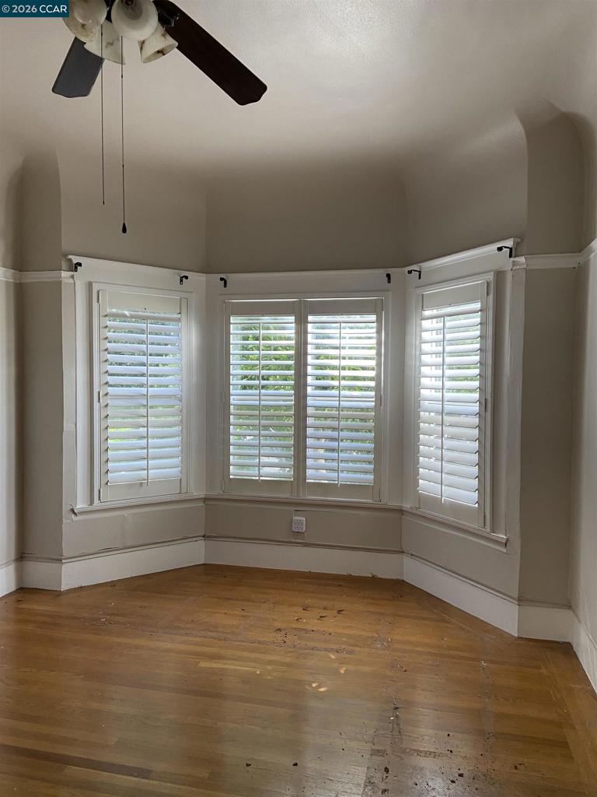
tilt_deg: -0.3
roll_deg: -0.8
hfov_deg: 53.1
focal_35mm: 26
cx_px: 298
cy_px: 398
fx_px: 598
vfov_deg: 67.3
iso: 125
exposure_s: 1/71
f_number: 1.8
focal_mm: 4.25
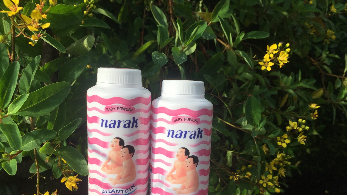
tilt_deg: -11.4
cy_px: 126
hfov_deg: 61.0
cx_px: 172
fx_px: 294
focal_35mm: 32
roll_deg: -2.2
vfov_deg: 36.4
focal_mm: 4.15
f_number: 2.2
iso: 32
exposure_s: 1/247
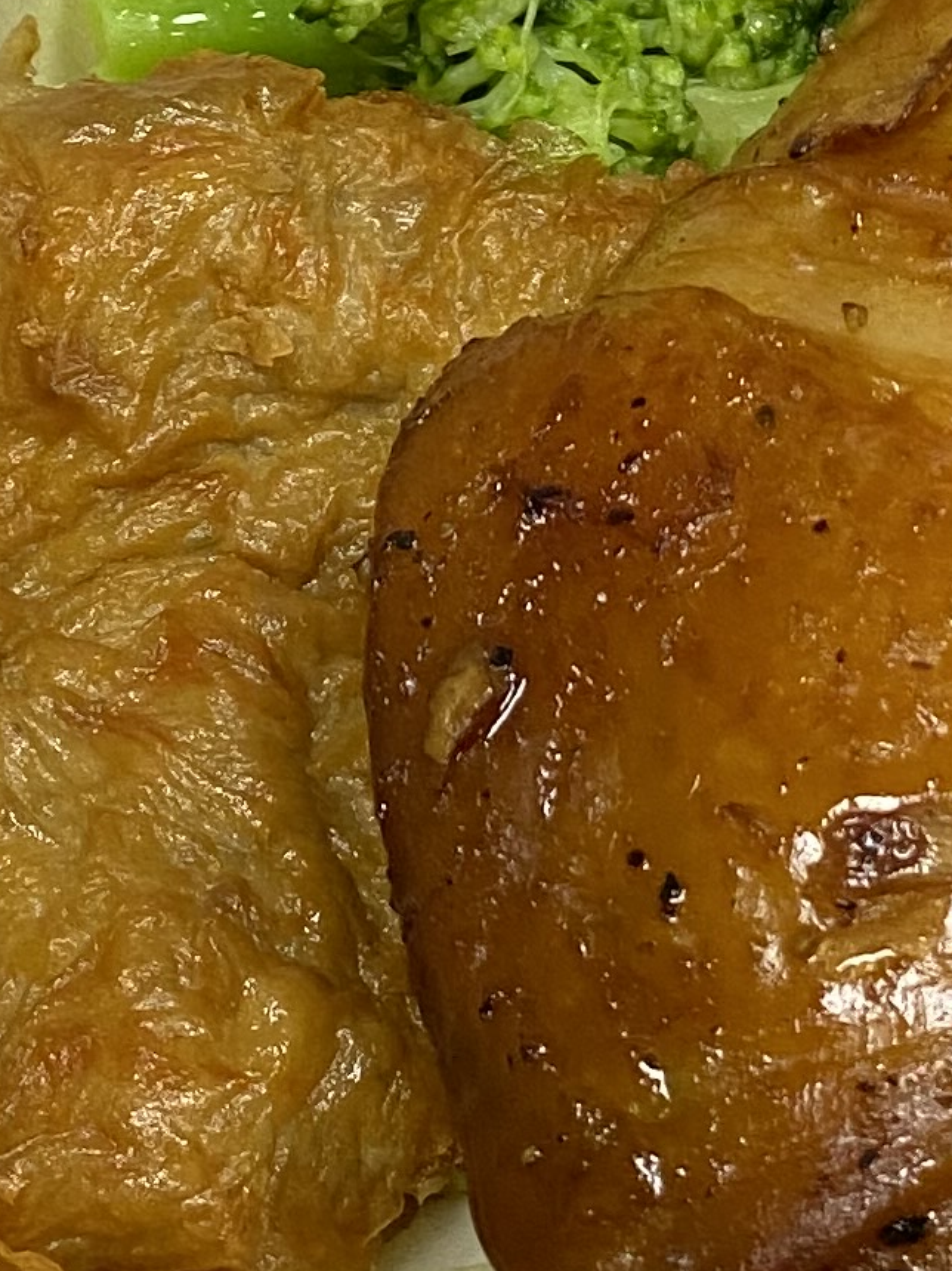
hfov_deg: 11.8
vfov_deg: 14.9
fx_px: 4475
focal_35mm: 122
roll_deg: -0.9
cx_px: 1245
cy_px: -667
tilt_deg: -40.7
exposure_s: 1/60
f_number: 1.8
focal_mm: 4.25
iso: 100
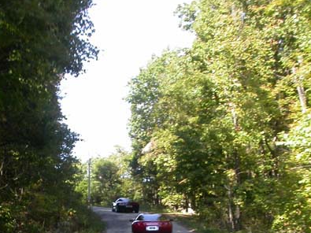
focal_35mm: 77
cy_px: 221
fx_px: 692
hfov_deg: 25.3
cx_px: 132
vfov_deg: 18.7
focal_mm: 7.85
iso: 100
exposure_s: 1/110
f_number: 4.7
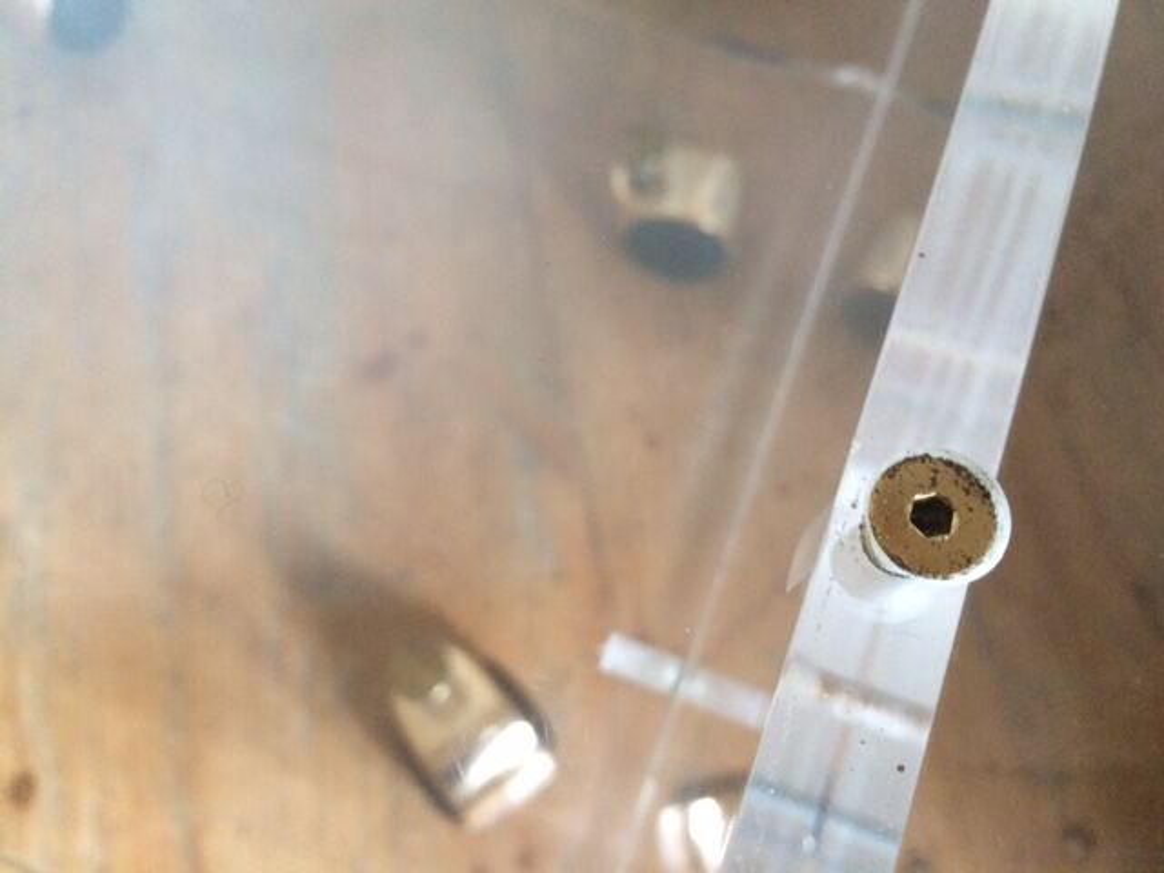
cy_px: 436
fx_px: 975
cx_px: 582
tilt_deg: -69.6
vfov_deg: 48.2
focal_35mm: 29
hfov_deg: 61.7
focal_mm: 4.15
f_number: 2.2
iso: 320
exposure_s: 1/25
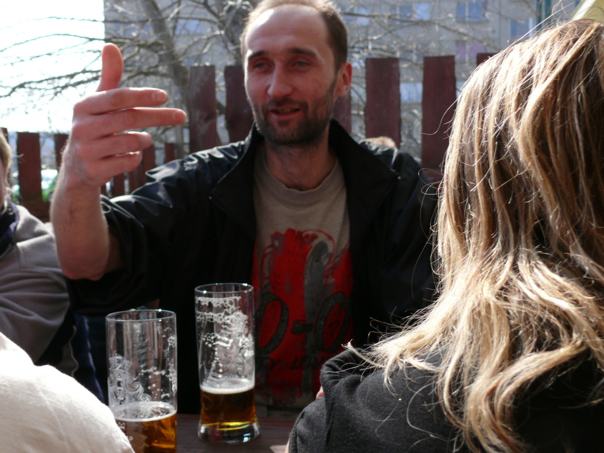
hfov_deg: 37.5
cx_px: 302
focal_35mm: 51
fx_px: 890
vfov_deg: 28.6
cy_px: 226
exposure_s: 1/500
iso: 100
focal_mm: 10.4
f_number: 3.6
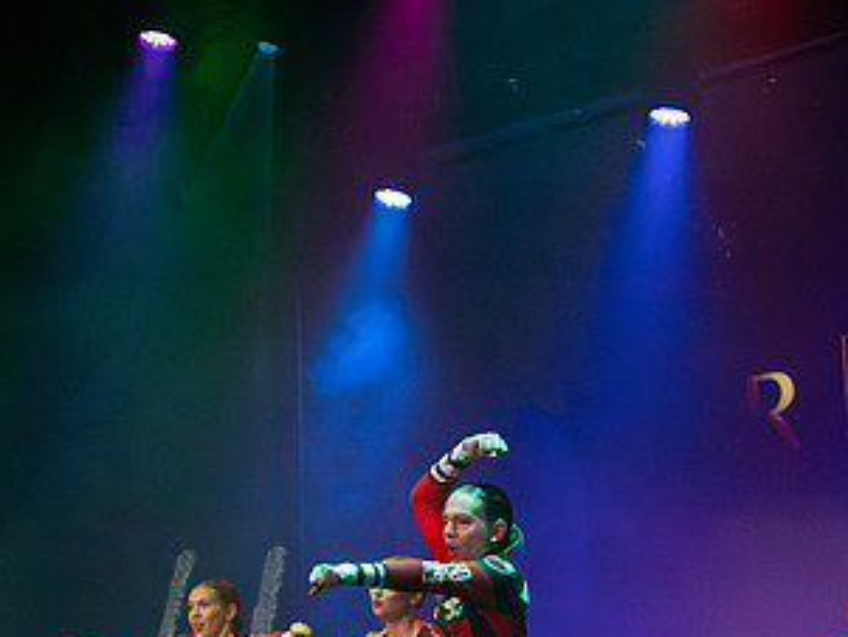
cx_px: -45
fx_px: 2647
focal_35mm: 108
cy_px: 583
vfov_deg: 13.6
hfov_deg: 17.7
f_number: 5
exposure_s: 1/400
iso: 6400
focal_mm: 50
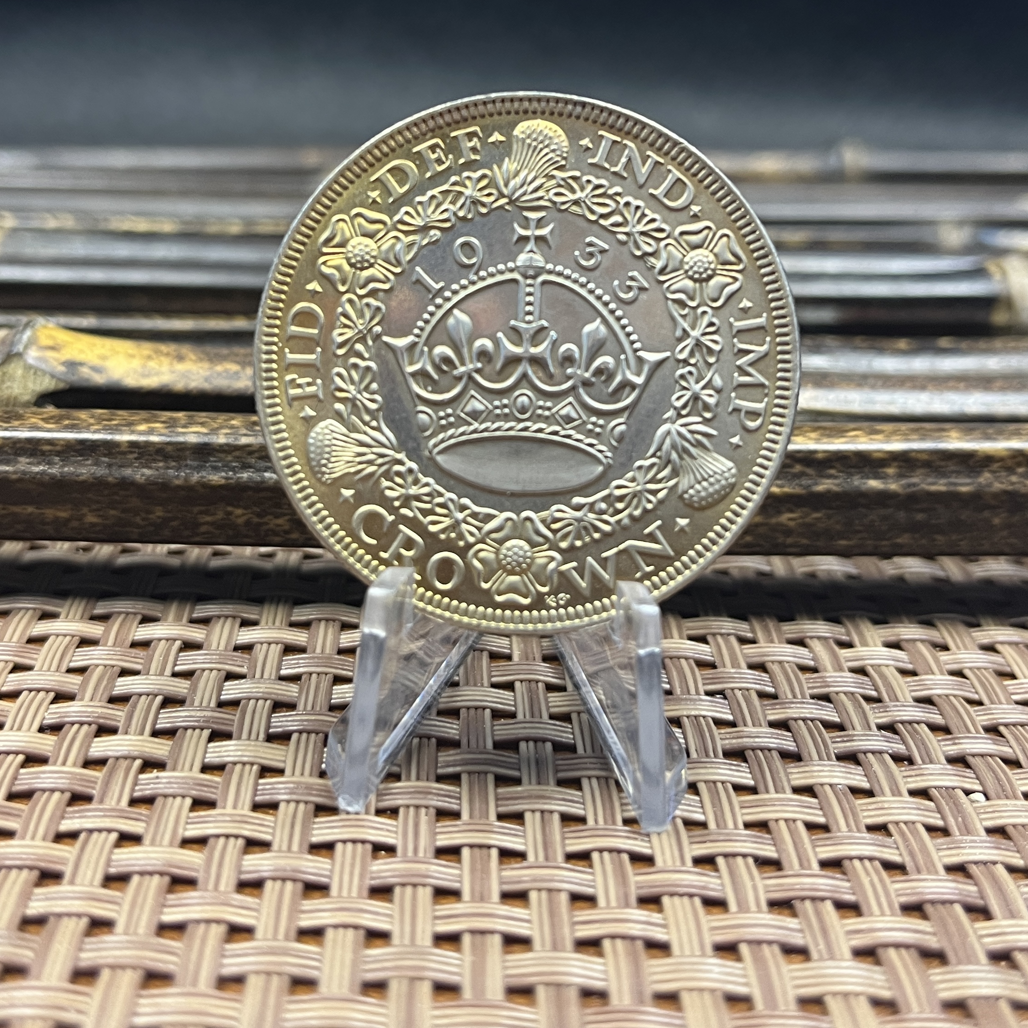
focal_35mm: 31
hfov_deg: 52.5
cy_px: 357
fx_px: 1042
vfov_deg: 51.7
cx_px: 517
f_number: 1.6
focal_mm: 5.1
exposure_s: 1/77
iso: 125
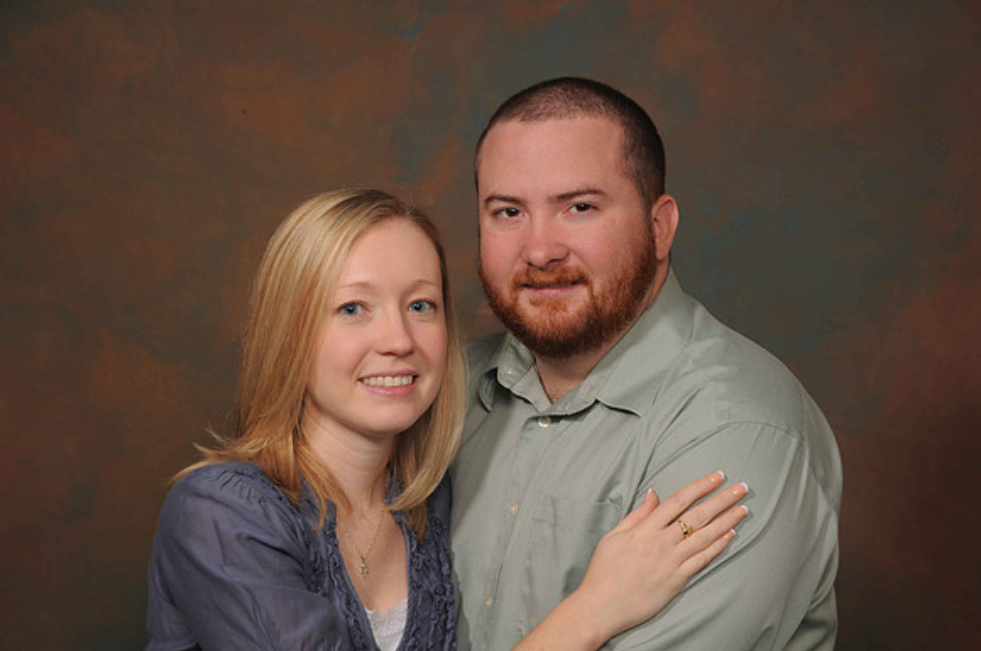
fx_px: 2367
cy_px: 326
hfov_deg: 23.4
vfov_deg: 15.7
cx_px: 490
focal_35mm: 87
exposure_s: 1/125
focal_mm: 58
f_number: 6.3
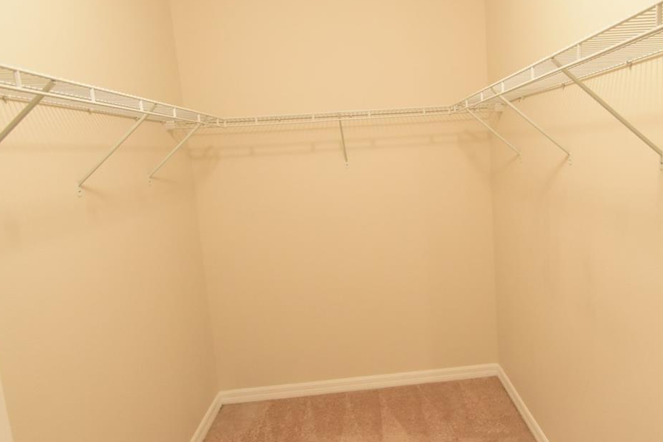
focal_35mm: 26
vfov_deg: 49.5
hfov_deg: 68.2
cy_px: 217
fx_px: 479
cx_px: 419
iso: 1800
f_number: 3.5
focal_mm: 10
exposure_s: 1/60
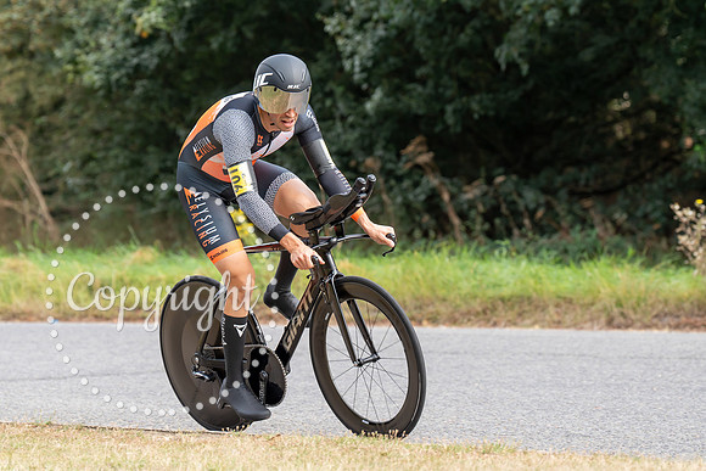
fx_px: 3347
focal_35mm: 171
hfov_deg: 12.0
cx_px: 320
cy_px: 177
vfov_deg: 8.0
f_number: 4
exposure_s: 1/1000
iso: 400
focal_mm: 135
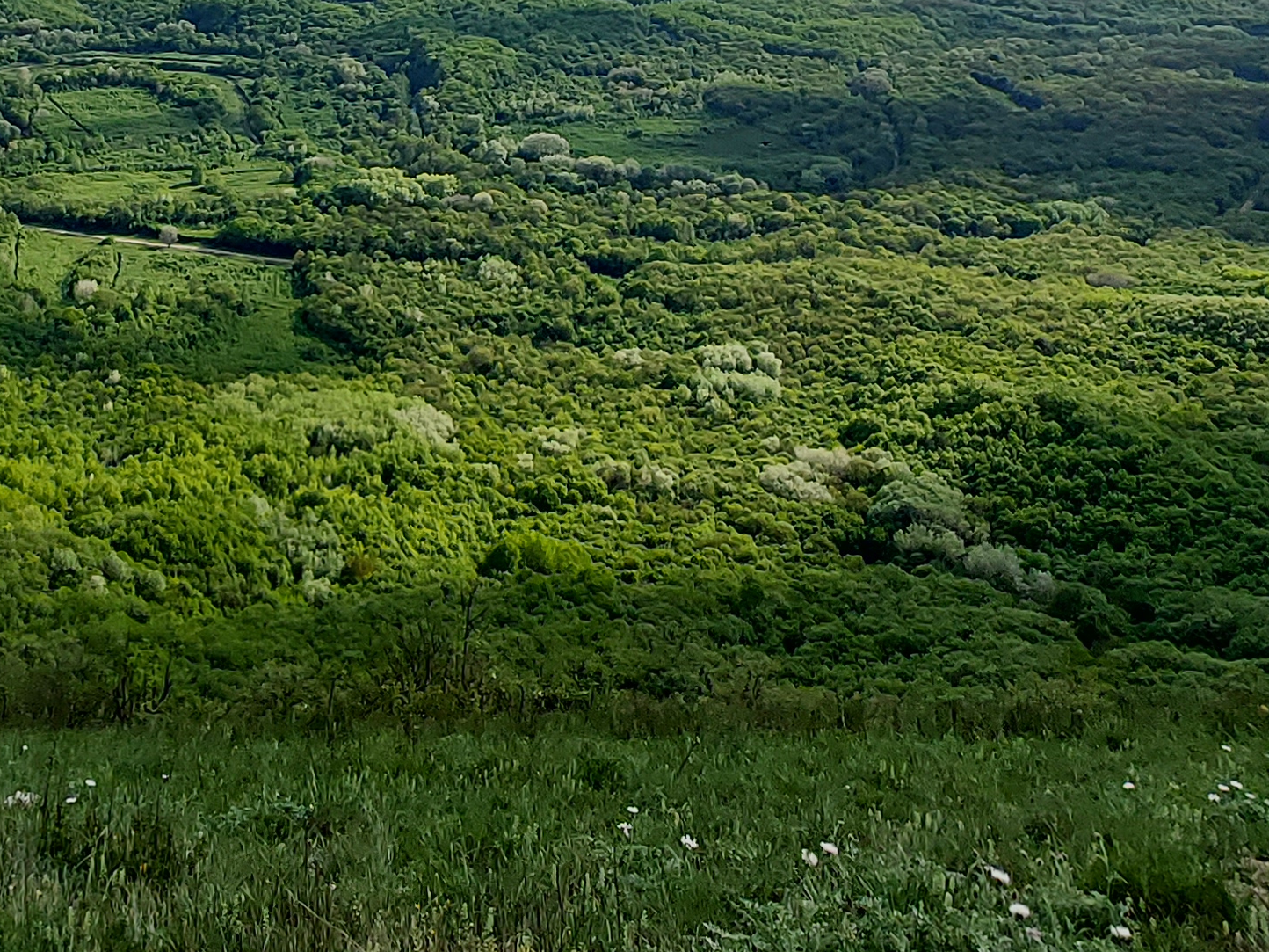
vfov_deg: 31.0
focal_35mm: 36
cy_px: -285
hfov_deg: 48.5
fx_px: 1320
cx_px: 257
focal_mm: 1.74
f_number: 2.2
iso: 50
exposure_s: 1/2200
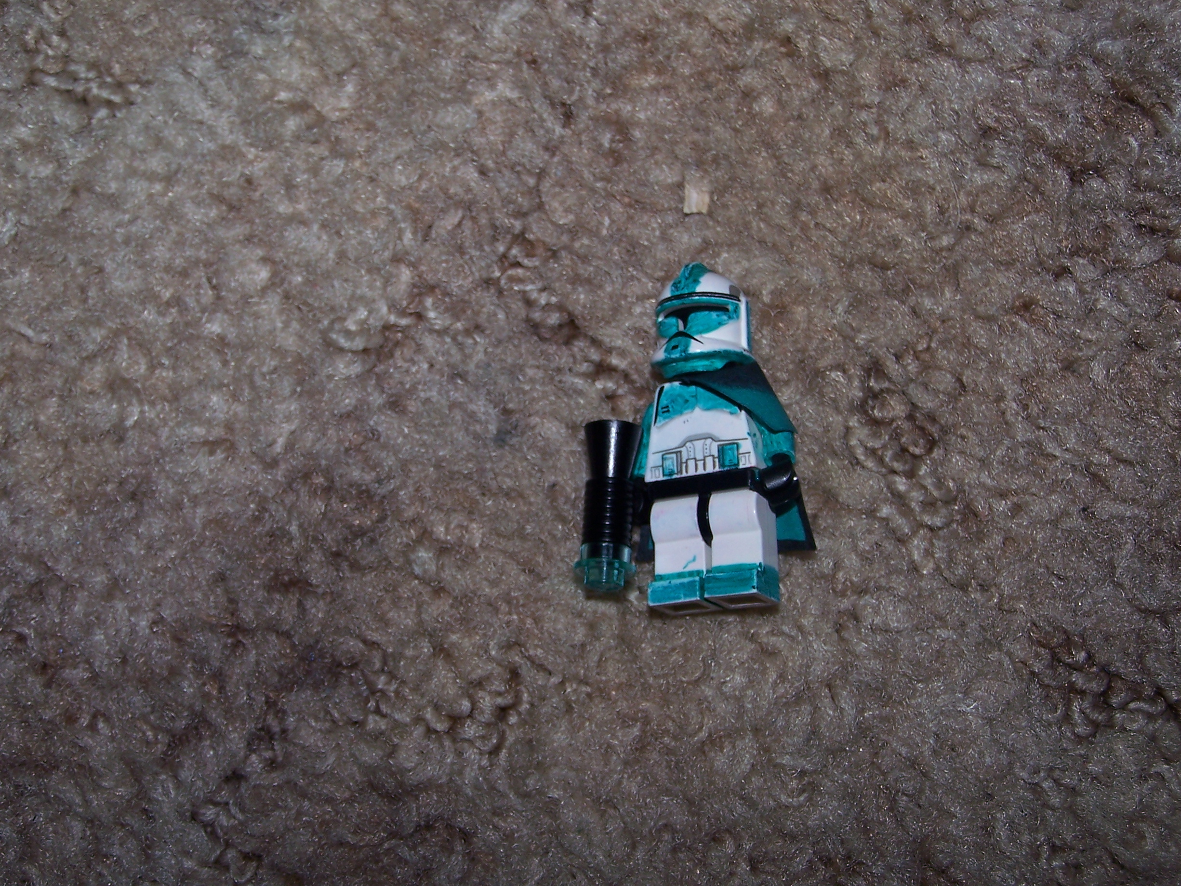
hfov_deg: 31.2
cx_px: 563
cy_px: 439
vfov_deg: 23.7
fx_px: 2116
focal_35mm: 62
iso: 80
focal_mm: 9.8
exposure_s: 1/80
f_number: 3.1
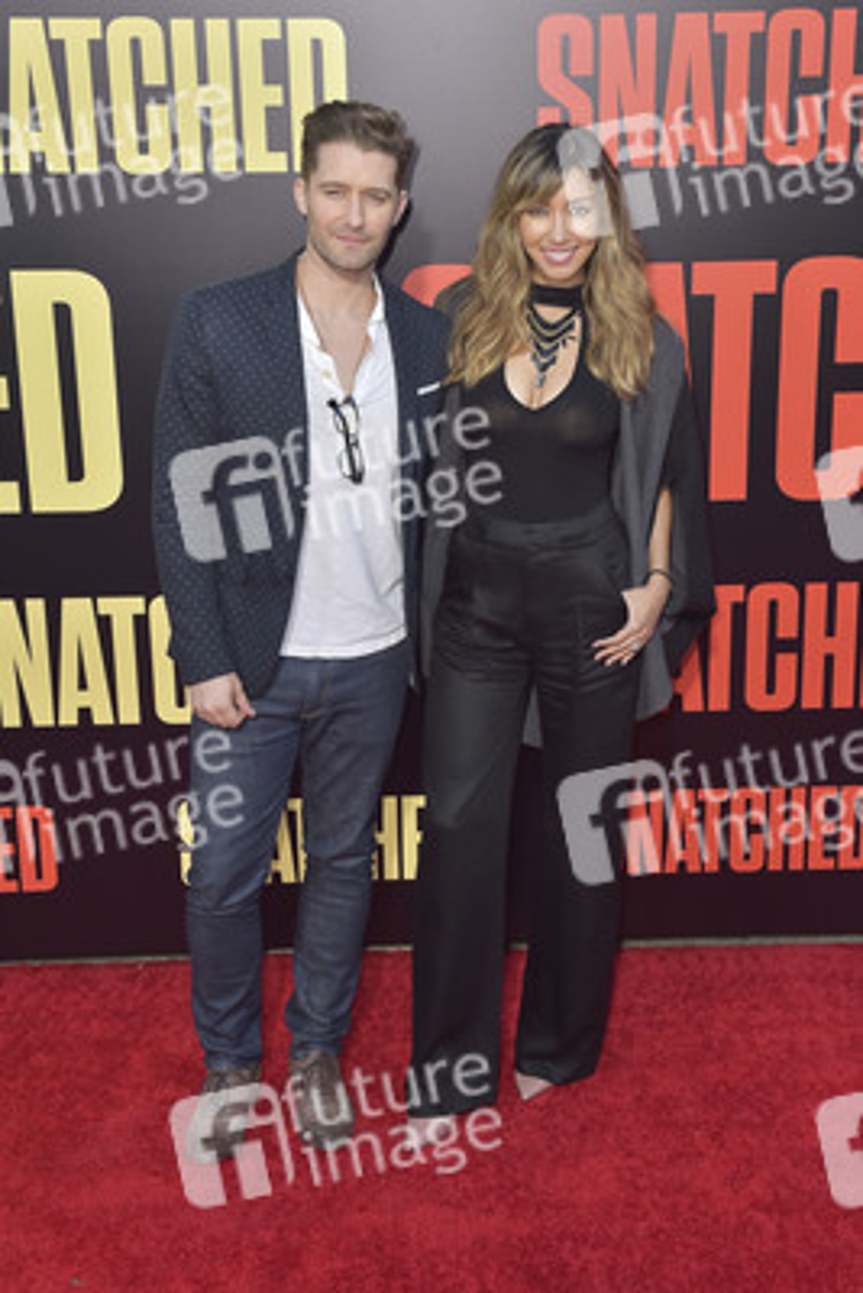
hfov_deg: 28.1
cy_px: 646
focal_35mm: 48
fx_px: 1724
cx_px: 432
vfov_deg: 41.1
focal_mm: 48
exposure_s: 1/320
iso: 500
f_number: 6.3
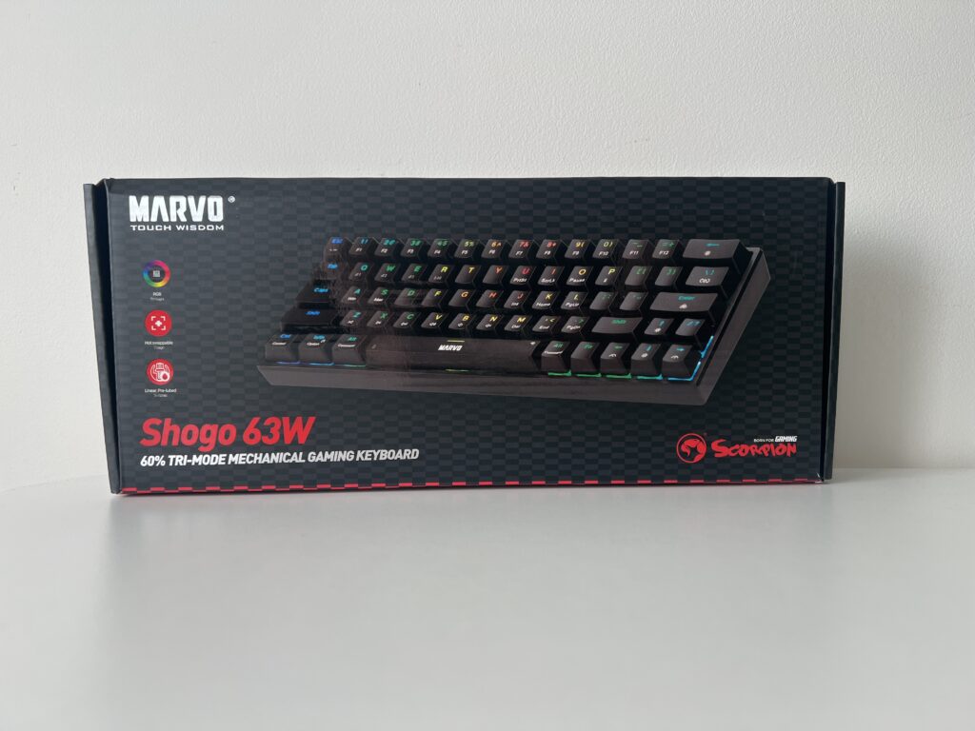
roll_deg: +0.7
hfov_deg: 67.3
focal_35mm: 26
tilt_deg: -0.9
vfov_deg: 53.1
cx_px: 488
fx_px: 732
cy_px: 366
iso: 40
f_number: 1.5
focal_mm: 5.7
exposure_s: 1/214
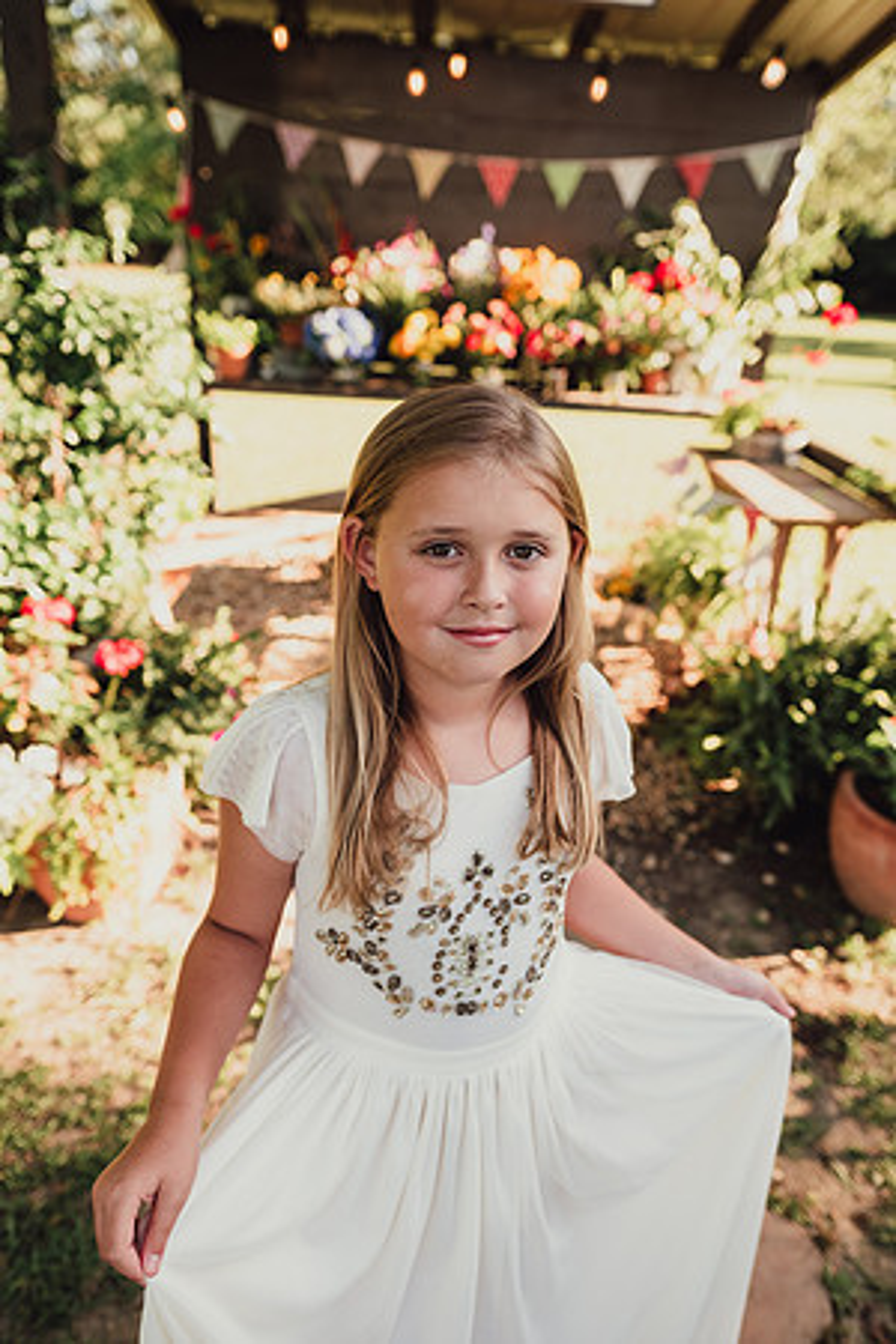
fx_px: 896
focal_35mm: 24
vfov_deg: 73.7
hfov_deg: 53.1
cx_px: 448
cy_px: 672
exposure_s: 1/400
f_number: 2.8
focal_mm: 24
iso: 160
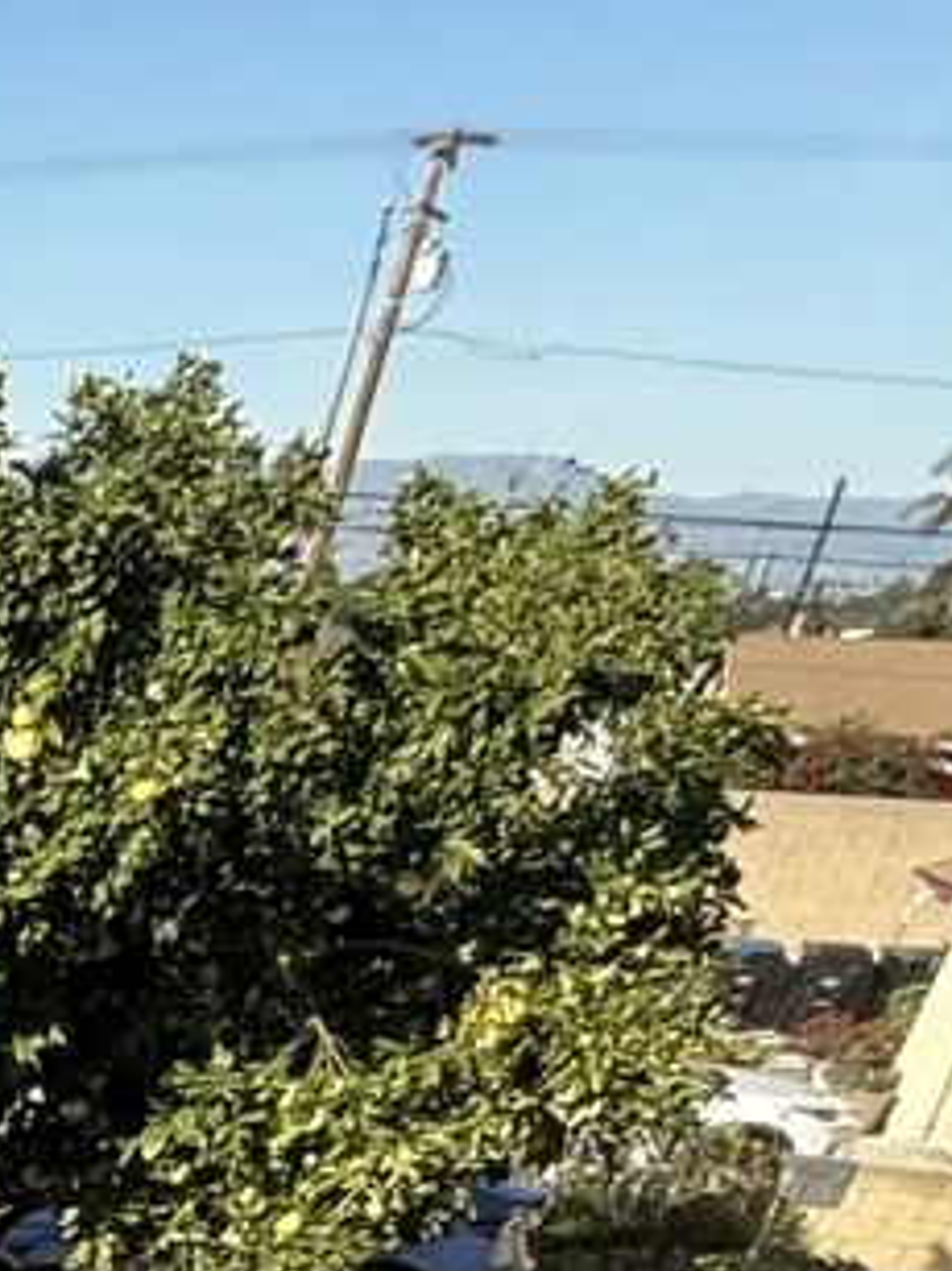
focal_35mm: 73
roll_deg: -4.4
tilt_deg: -31.6
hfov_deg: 14.0
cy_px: 2149
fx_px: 2679
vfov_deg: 20.6
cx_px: -1345
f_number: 2.2
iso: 64
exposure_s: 1/679
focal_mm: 2.22
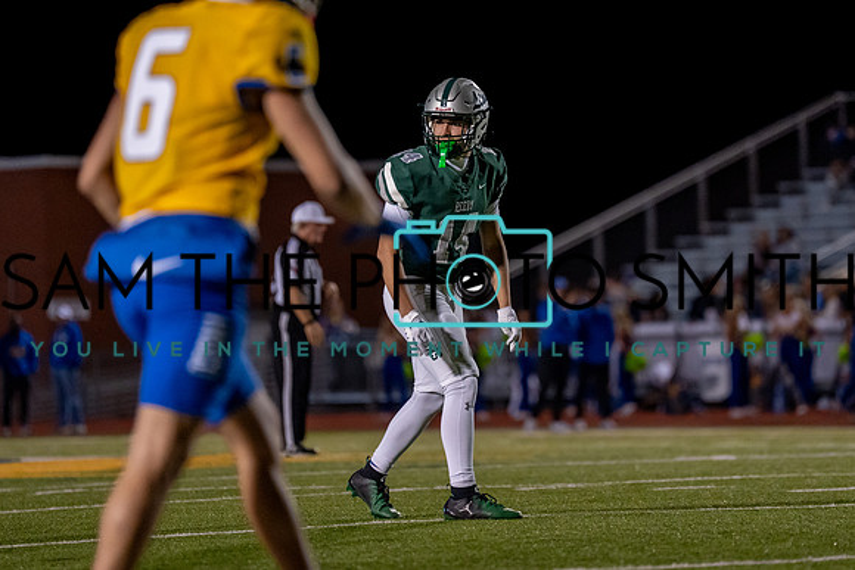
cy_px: 247
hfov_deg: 7.5
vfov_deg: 5.0
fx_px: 6482
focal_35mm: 273
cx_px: 515
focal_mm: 200
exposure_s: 1/1000
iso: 3200
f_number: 2.8
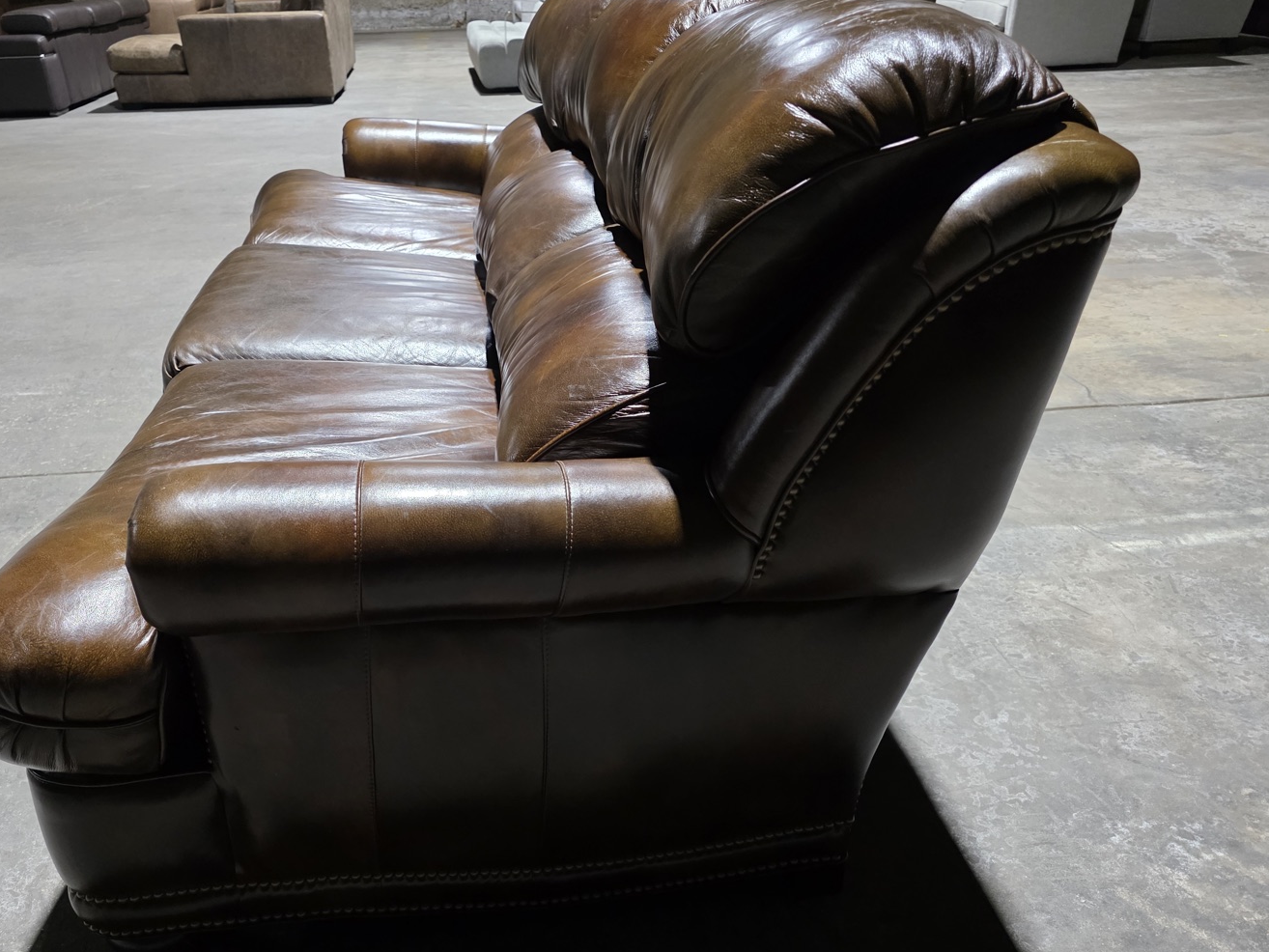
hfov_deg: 63.2
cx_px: 550
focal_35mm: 28
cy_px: 572
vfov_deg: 49.4
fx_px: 1027
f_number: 1.7
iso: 800
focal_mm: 6.3
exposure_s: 1/120
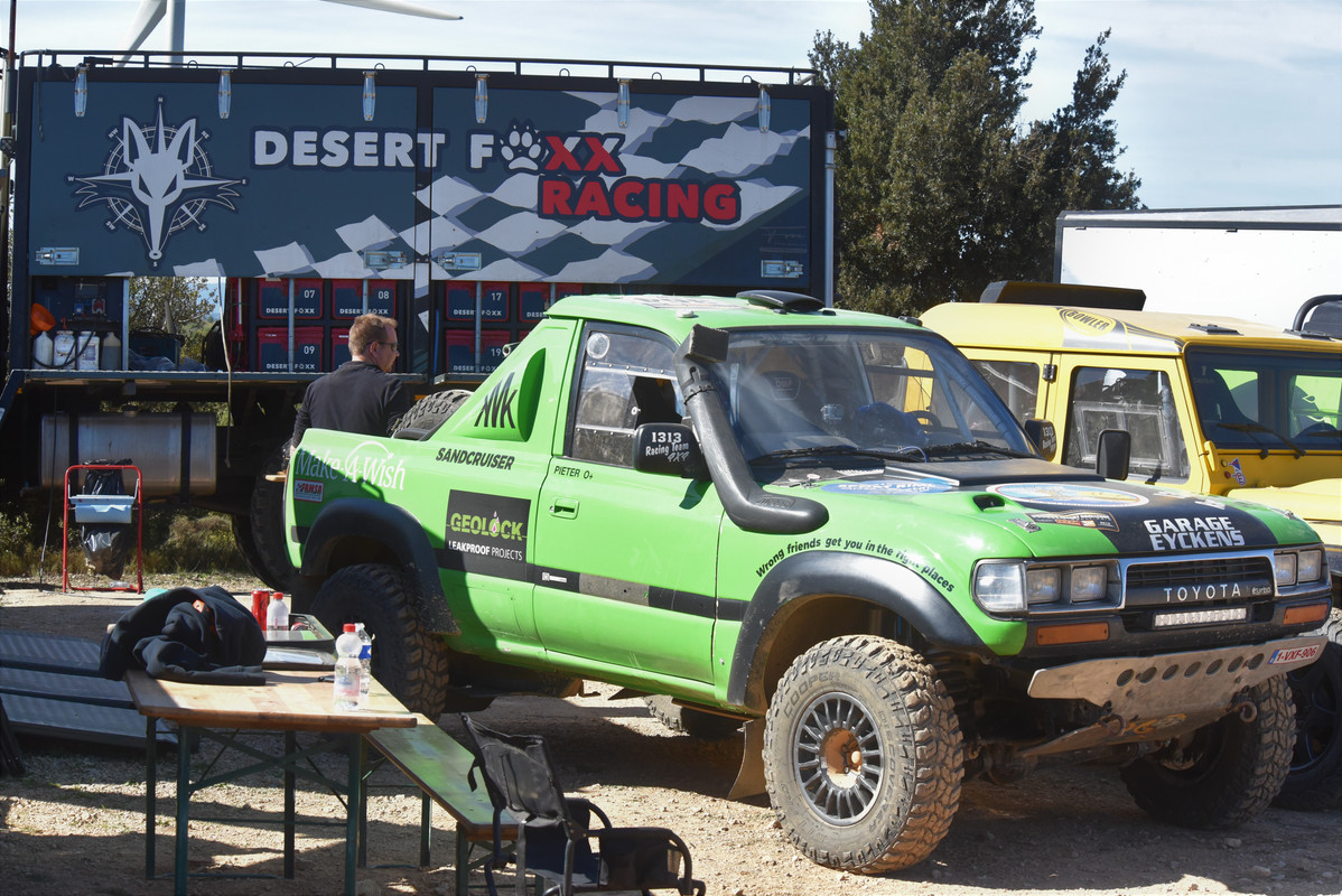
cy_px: 448
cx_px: 671
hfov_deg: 25.4
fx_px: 2984
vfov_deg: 17.1
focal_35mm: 80
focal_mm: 80
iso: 2500
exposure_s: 1/1600
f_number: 14
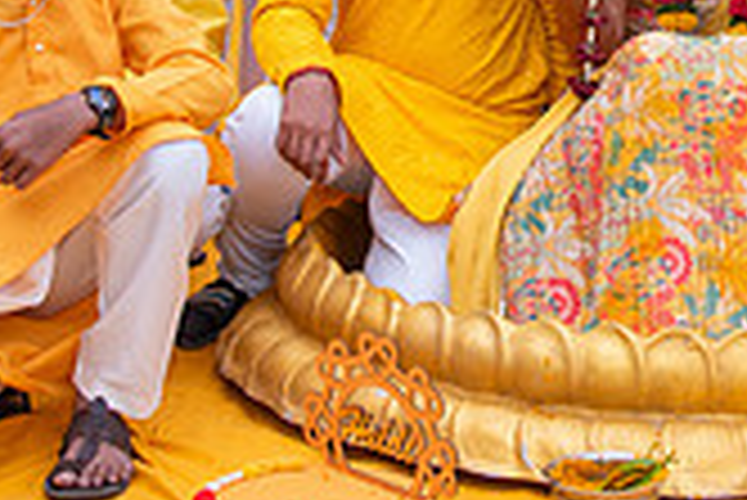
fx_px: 2471
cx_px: 720
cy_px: -182
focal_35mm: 119
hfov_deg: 16.9
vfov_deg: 11.2
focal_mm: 34
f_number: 8
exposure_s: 1/160
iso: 800
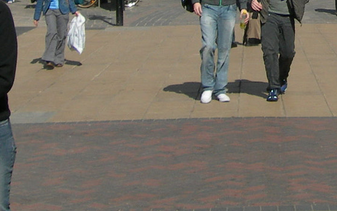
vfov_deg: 8.5
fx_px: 1351
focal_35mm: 147
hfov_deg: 13.8
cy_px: -186
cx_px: 409
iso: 50
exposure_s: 1/762
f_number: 4.8
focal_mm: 7.8
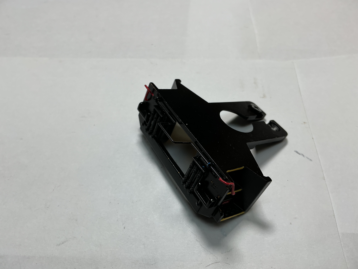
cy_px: 134
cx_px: 179
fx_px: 300
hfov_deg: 61.7
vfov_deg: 48.2
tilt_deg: -51.9
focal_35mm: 29
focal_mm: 3
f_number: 1.8
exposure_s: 1/192
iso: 20
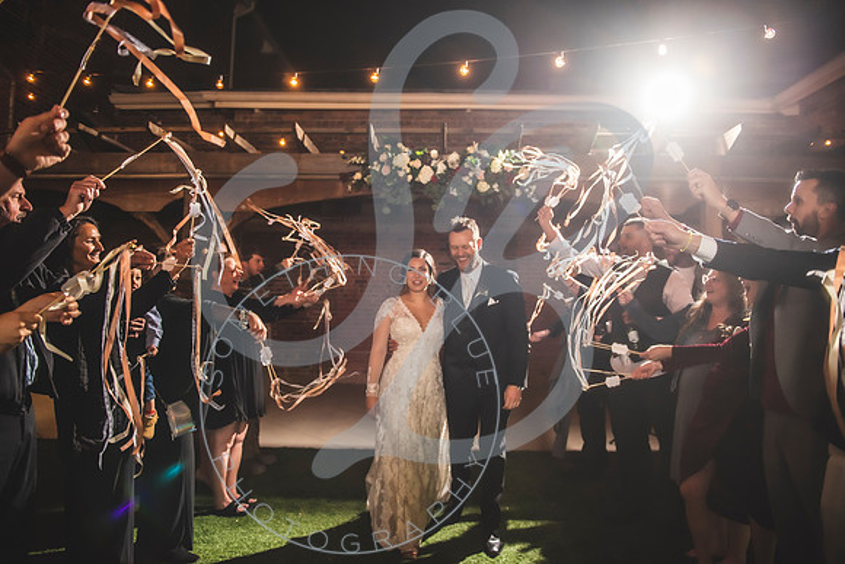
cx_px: 422
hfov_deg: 73.7
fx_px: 563
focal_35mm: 24
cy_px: 282
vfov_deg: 53.2
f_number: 2.8
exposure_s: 1/200
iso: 1000
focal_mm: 24
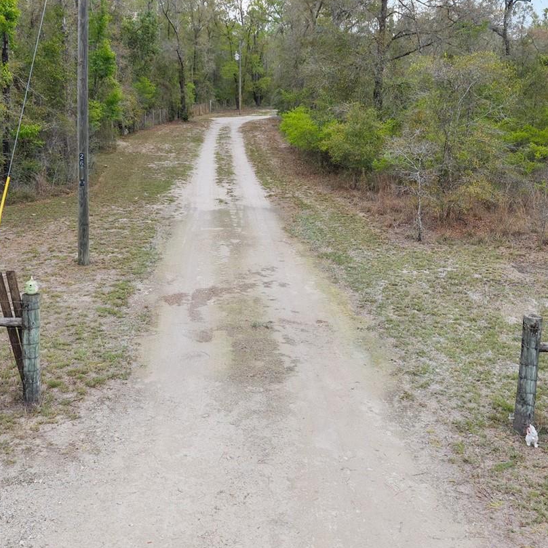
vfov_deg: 39.4
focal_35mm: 42
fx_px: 752
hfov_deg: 40.0
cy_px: 170
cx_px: 252
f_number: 1.8
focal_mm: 8.67
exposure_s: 1/1000
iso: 260
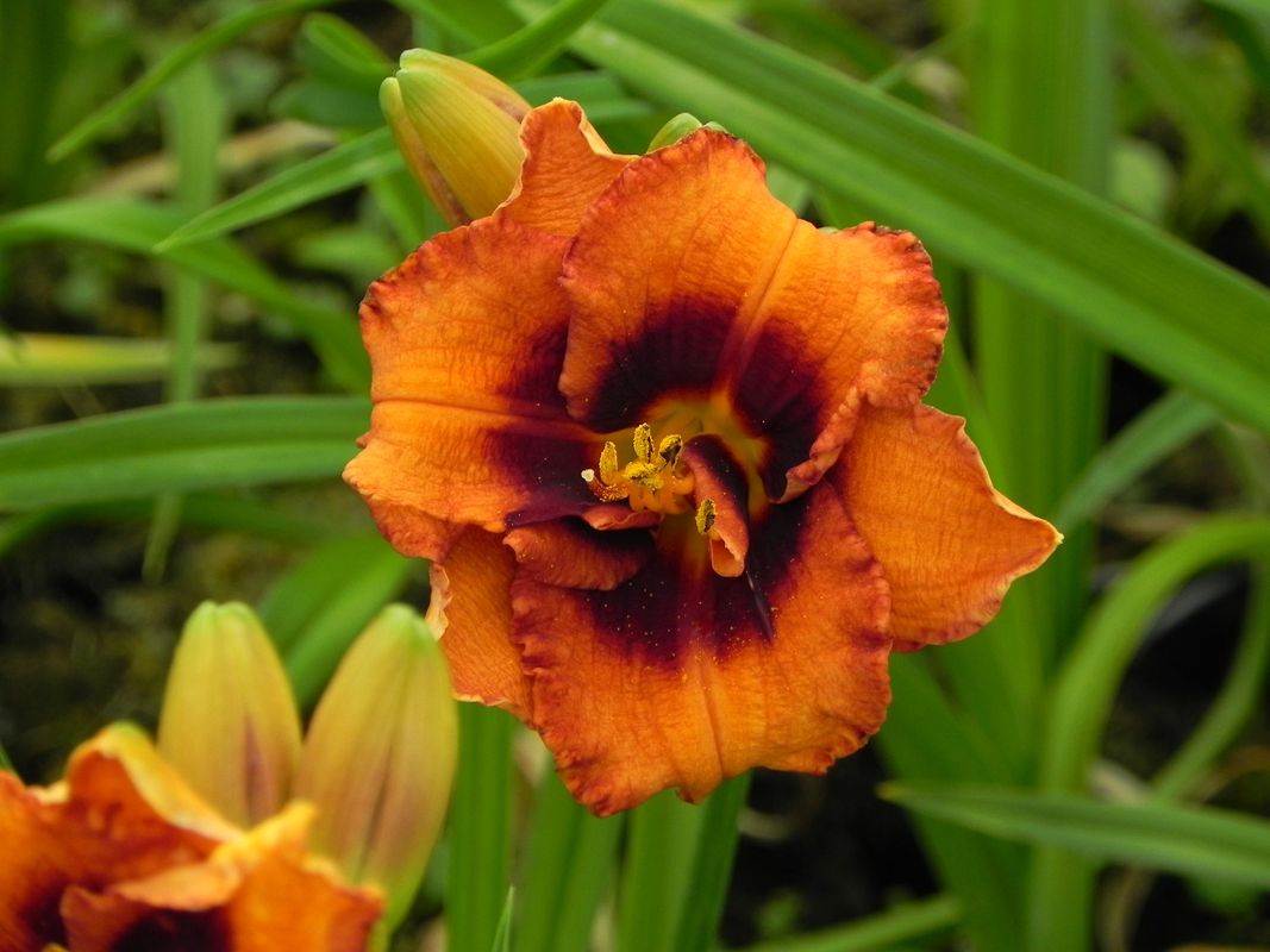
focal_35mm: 291
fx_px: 10675
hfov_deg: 6.8
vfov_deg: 5.1
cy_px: 476
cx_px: 635
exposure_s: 1/200
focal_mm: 51.8
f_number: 5
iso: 160
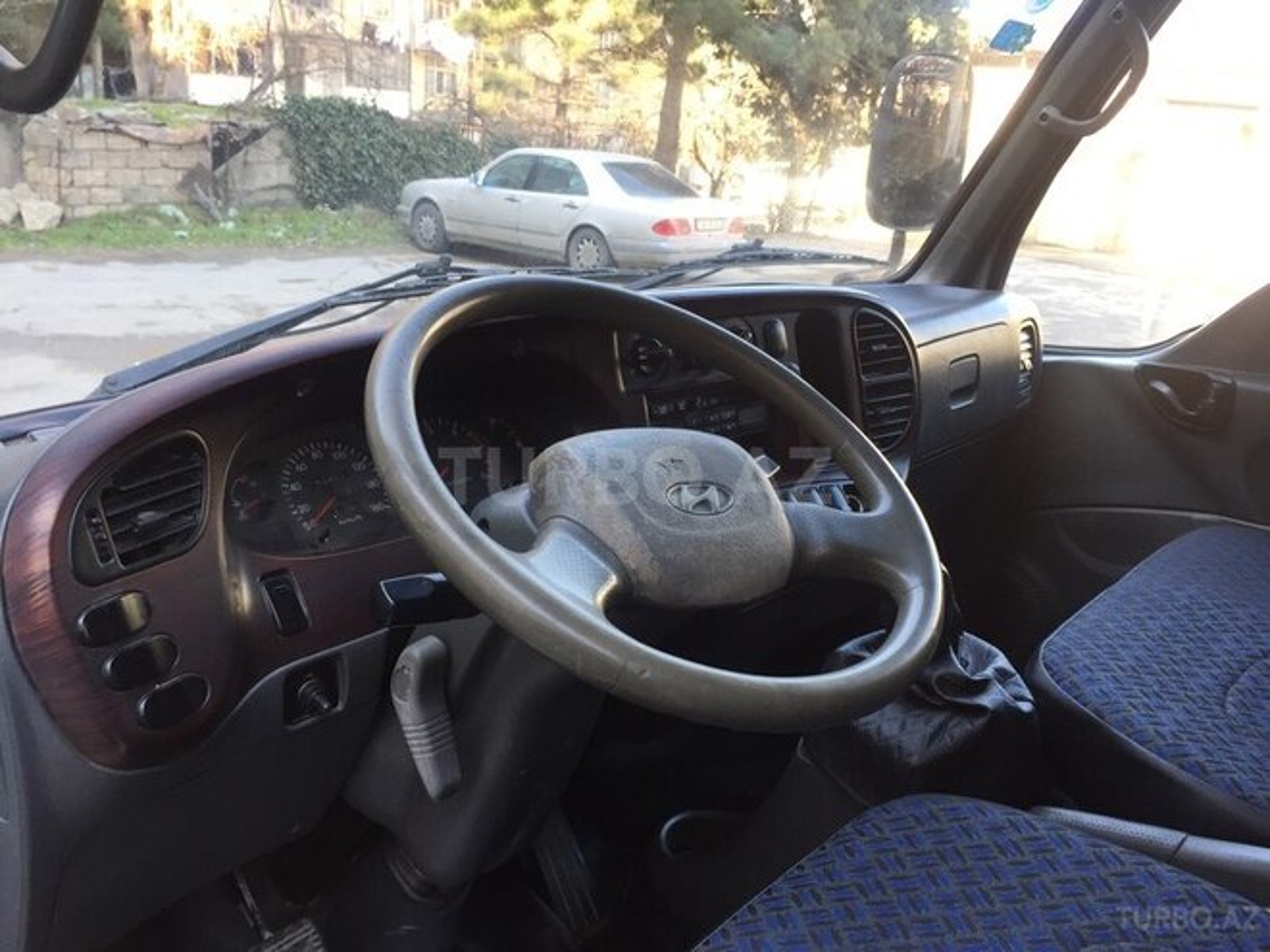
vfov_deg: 48.2
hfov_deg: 61.7
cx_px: 635
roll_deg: -5.2
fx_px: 1064
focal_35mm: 29
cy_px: 476
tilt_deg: -18.8
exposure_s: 1/100
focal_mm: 4.15
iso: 50
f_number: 2.2
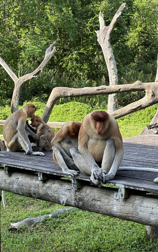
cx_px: 65
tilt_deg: -5.0
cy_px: 126
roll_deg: -0.2
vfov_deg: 25.2
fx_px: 565
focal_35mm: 82
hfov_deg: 15.9
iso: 32
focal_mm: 9
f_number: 2.8
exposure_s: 1/121
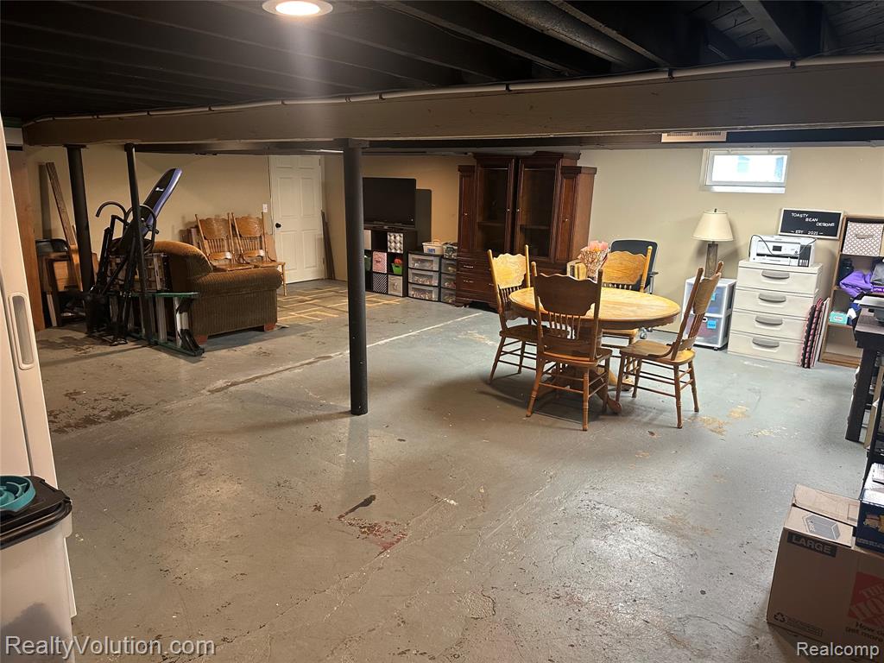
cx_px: 442
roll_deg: -0.7
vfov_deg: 56.8
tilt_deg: -11.7
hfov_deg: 71.6
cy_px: 332
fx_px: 613
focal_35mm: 24
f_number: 1.78
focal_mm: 6.86
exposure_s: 1/60
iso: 250
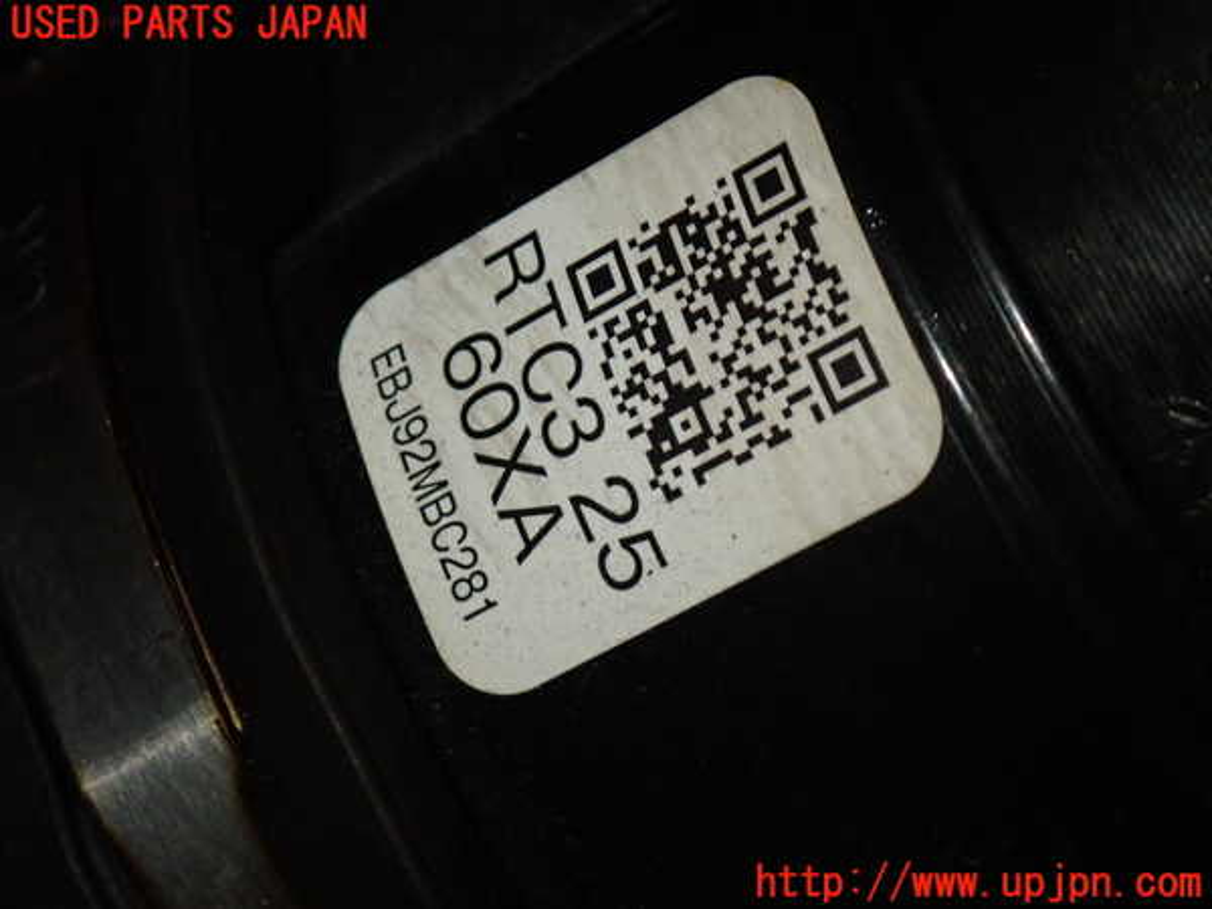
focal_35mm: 94
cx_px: 606
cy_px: 454
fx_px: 3291
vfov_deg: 15.7
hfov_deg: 20.9
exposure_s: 1/100
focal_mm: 16.79
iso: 640
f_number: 4.7
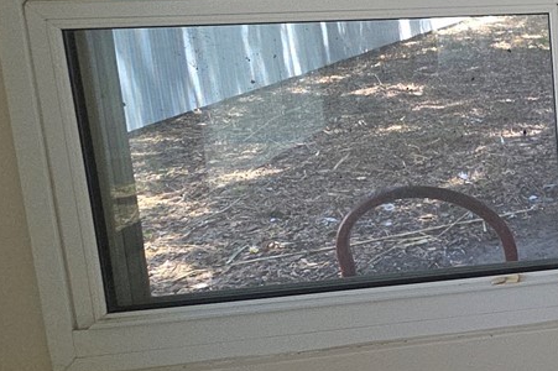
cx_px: 864
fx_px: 743
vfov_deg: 27.3
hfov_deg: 26.9
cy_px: 58
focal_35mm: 48
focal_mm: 2.2
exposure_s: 1/120
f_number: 2.2
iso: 50
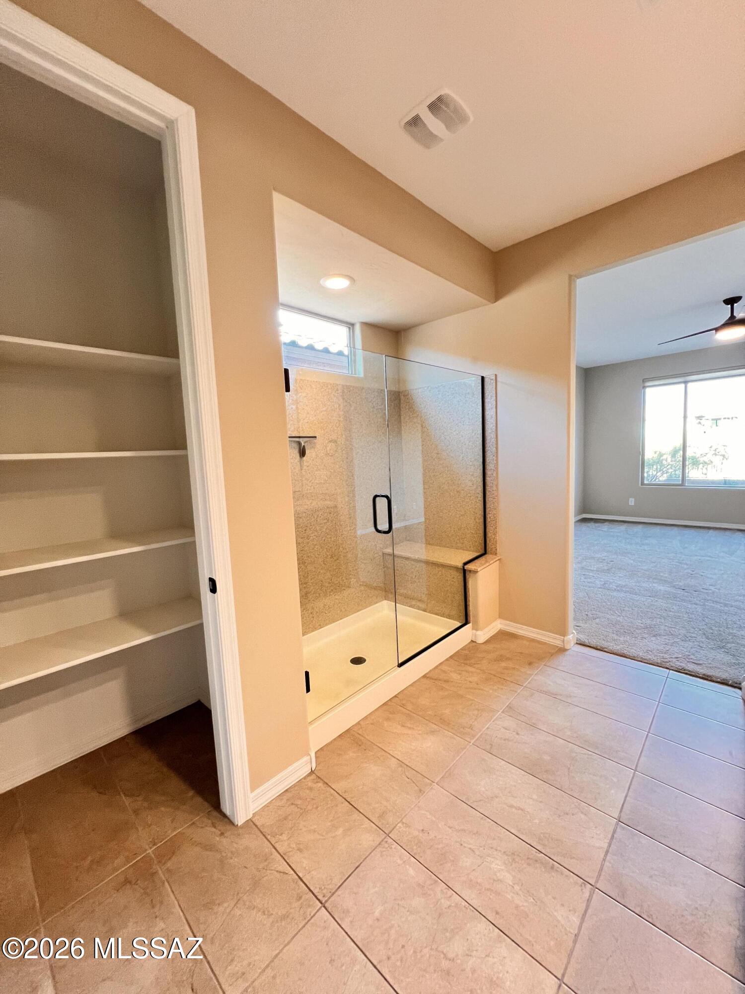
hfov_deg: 89.9
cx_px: 372
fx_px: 373
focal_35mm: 13
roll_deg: +2.5
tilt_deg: -5.8
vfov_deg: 106.2
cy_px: 497
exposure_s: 1/60
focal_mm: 1.57
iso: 320
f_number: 1.8
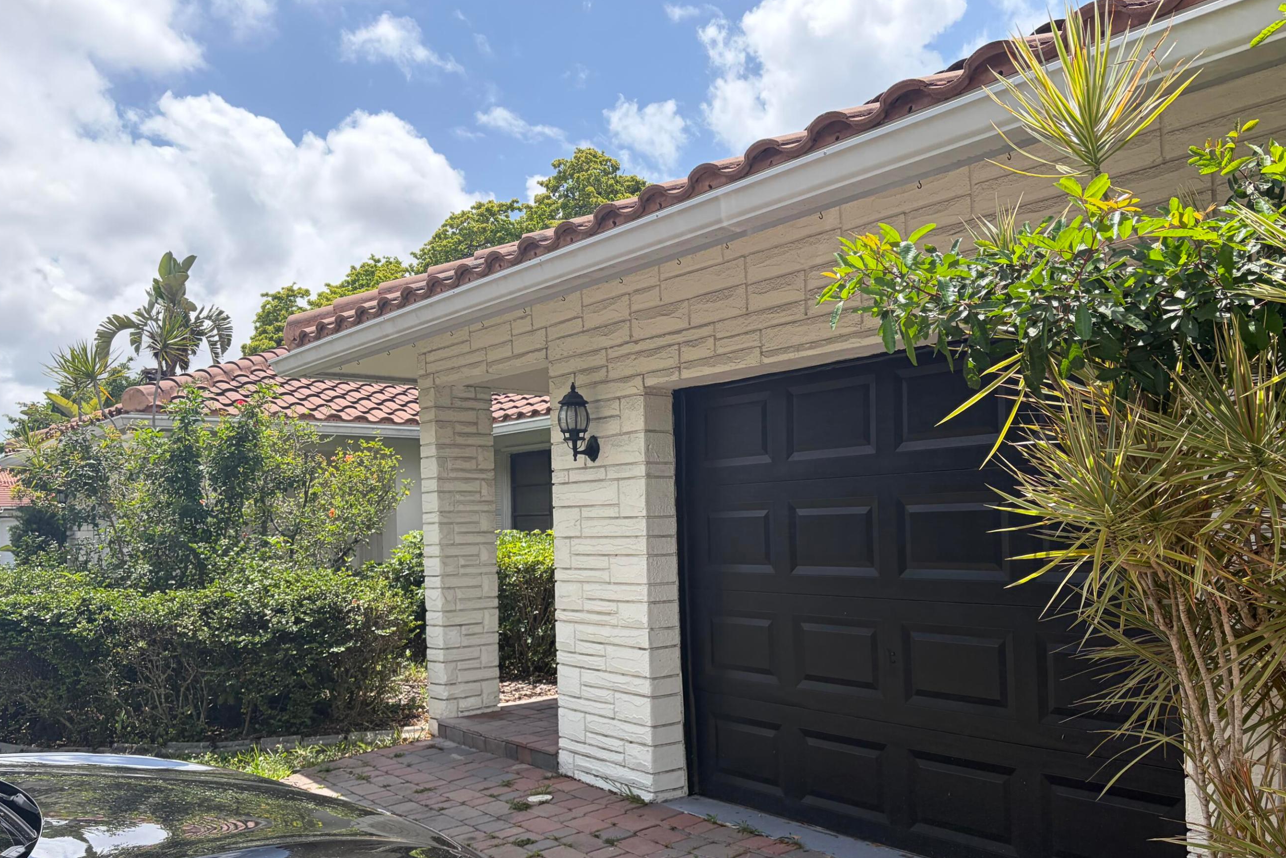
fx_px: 1072
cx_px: 683
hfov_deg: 61.9
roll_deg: +1.4
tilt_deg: +1.0
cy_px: 516
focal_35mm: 30
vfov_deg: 43.4
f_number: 1.6
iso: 64
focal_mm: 5.96
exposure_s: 1/2985
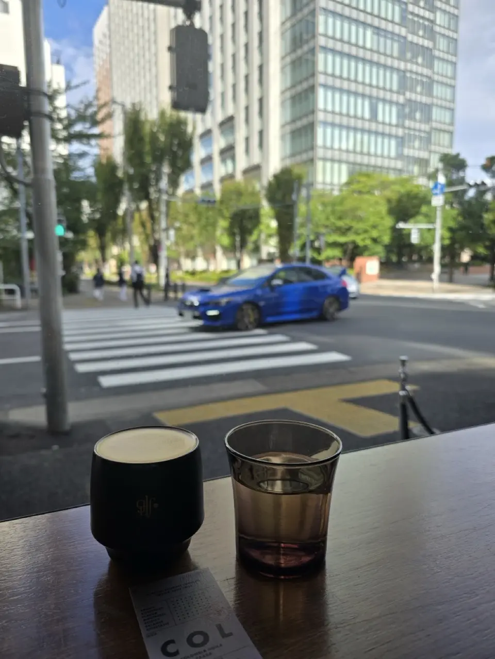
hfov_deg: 58.9
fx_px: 439
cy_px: 330
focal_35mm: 23
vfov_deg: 73.9
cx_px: 248
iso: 12
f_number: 1.7
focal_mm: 6.3
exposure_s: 1/330
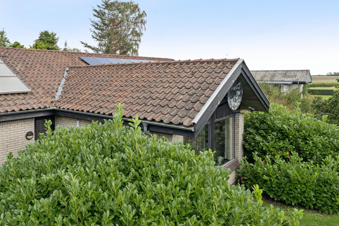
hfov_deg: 62.9
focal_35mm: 28
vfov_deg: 46.1
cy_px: 86
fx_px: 264
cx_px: 99
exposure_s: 1/800
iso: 125
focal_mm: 16
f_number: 4
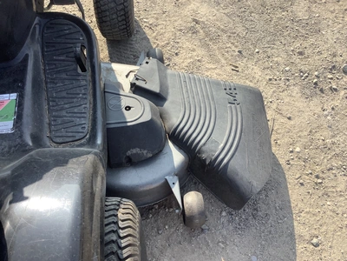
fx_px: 311
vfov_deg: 45.4
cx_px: 174
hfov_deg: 58.4
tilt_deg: -64.7
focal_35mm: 31
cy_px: 130
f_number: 2.4
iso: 25
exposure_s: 1/443
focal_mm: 3.3
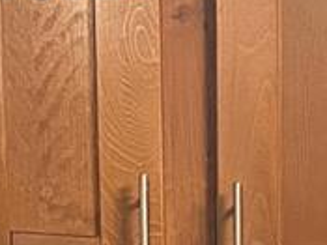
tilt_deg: -11.3
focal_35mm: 152
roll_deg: -3.0
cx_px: 747
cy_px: 549
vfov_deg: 9.0
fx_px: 1435
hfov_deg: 11.2
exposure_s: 1/60
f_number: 1.5
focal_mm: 5.7
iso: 500
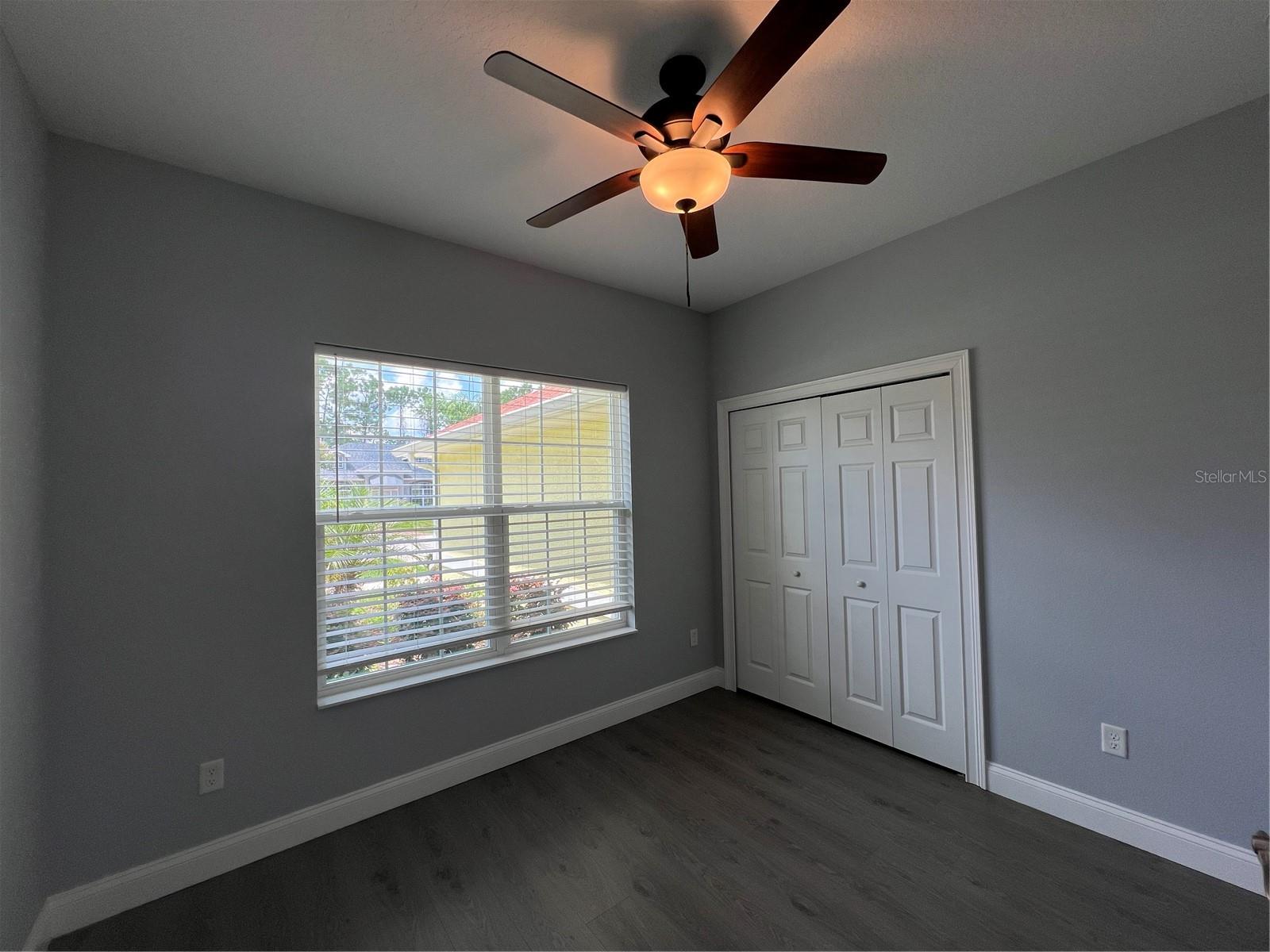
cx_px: 635
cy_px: 476
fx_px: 477
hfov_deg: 106.2
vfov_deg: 89.9
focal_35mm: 13
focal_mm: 1.57
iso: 32
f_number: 1.8
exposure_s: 1/139
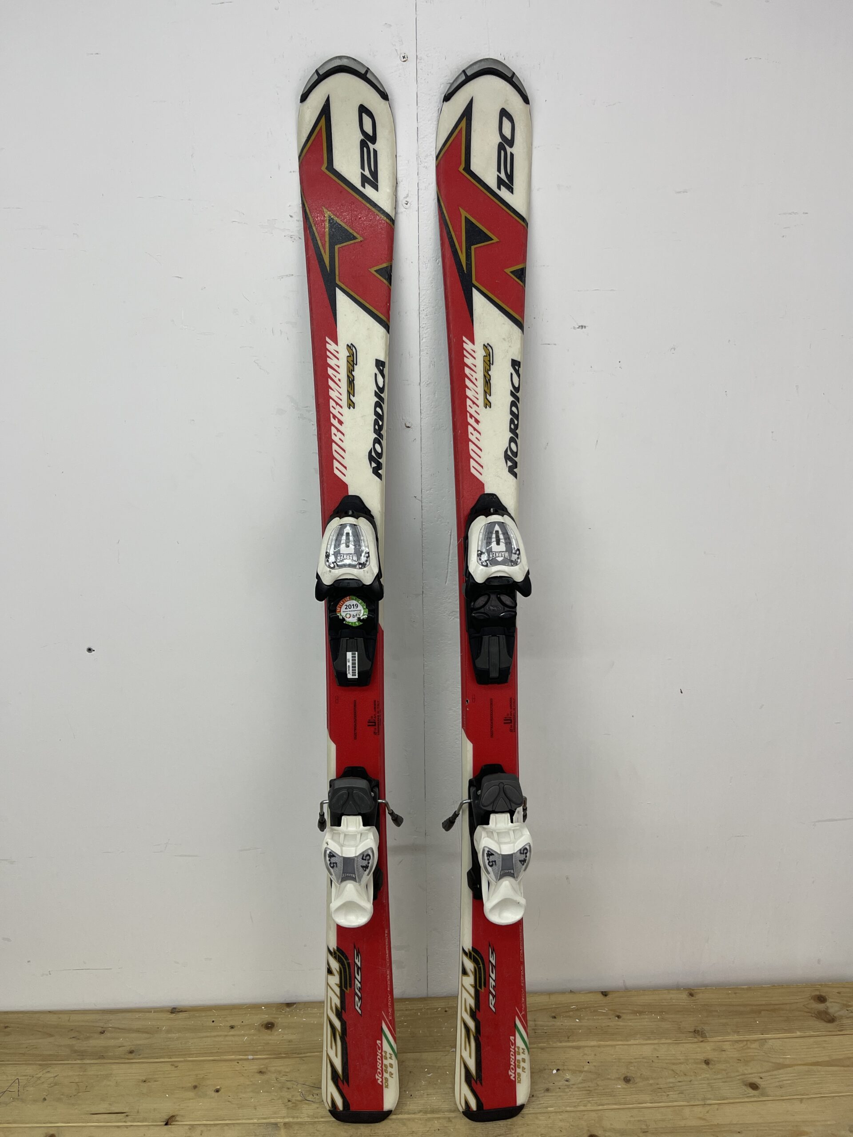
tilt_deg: -16.8
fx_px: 821
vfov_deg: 69.4
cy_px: 568
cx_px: 426
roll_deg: +0.2
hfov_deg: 54.9
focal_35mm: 25
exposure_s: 1/100
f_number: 1.6
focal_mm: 5.1
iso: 125
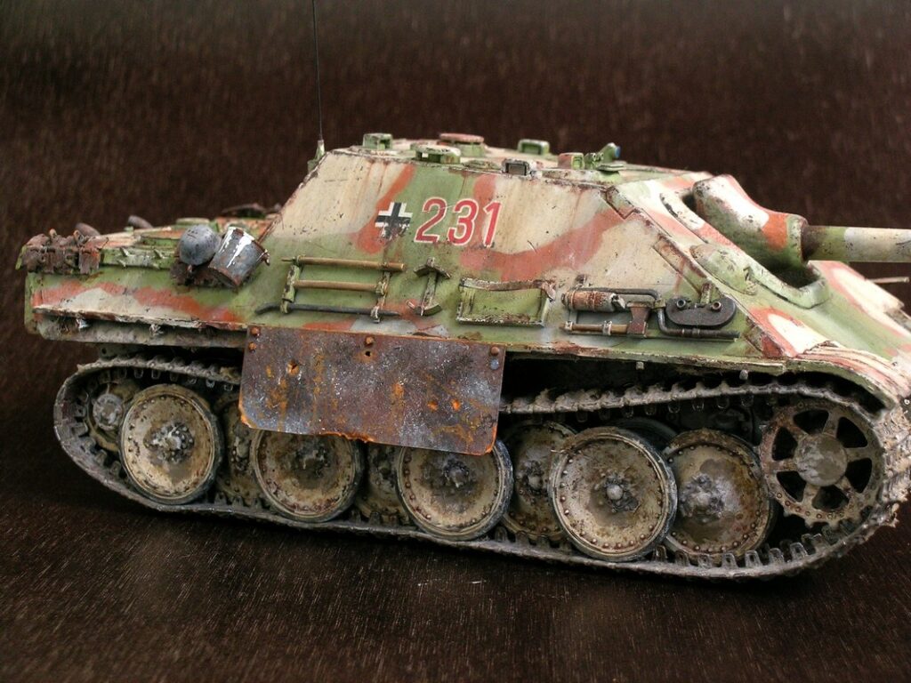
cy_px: 342
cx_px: 456
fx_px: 1842
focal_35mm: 70
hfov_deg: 27.8
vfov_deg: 21.0
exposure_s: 1/3.3
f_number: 4.9
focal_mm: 14.5
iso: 144
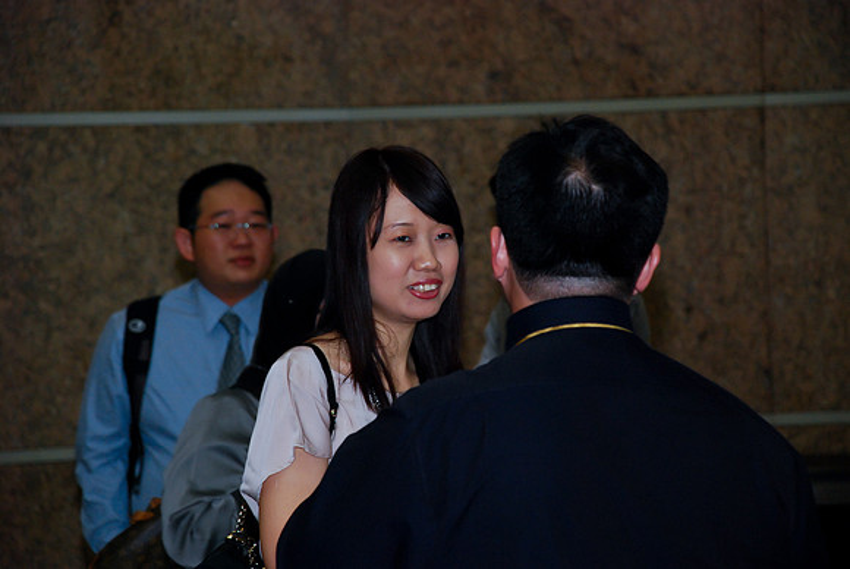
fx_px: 3971
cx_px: 425
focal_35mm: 168
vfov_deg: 8.2
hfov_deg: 12.2
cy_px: 284
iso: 800
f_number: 5.6
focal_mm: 112
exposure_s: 1/60
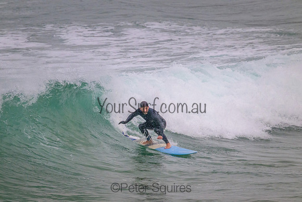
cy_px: 101
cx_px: 151
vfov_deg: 1.7
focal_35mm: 800
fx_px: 6712
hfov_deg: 2.6
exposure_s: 1/1250
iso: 4000
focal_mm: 800
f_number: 11
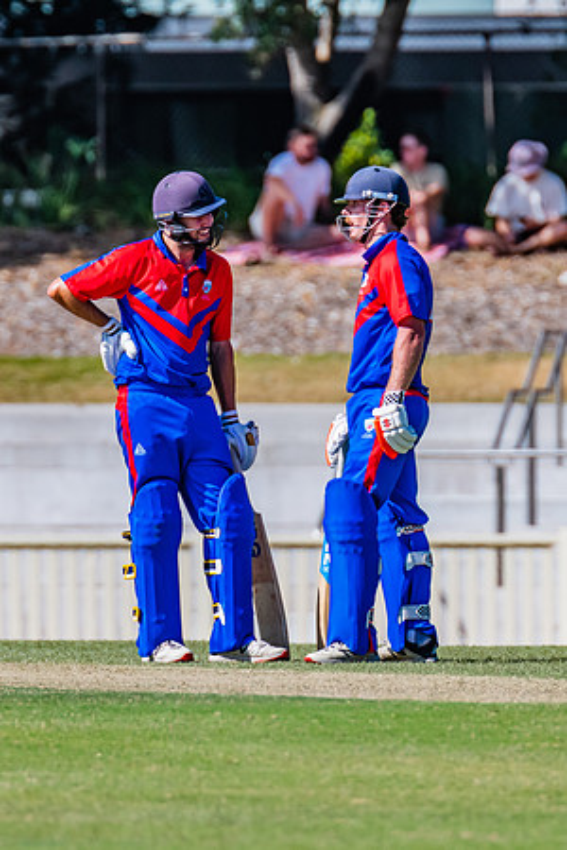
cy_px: 366
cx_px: 192
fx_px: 26049
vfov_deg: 1.9
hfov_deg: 1.2
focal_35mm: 1103
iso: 640
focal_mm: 600
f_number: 8
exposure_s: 1/2000
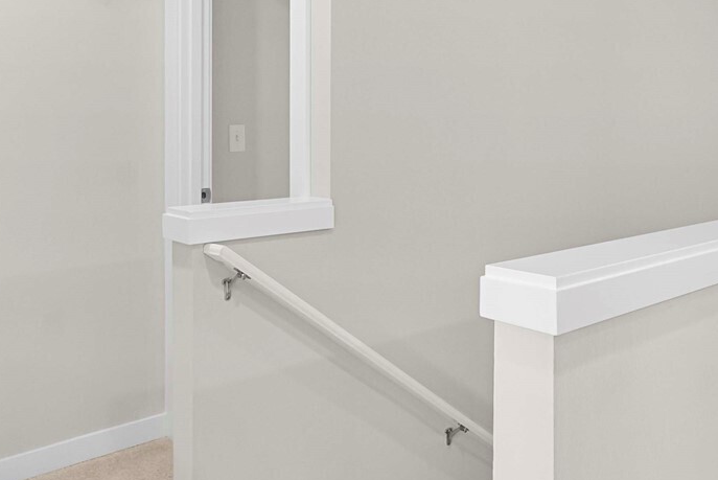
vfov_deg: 35.4
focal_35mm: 37
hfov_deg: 51.3
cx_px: 452
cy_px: 133
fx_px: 738
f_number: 7.1
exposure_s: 1/30
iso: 800
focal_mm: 15
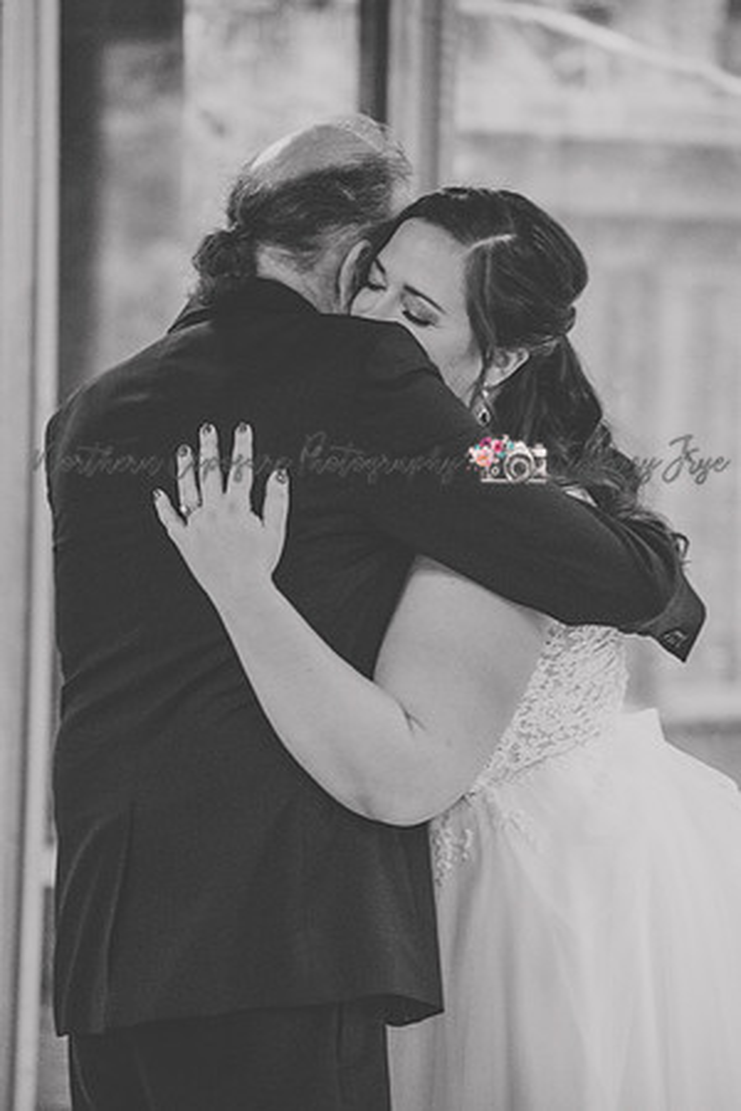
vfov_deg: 8.1
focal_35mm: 255
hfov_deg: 5.4
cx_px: 370
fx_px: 7873
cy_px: 556
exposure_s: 1/60
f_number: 5
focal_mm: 170
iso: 4500
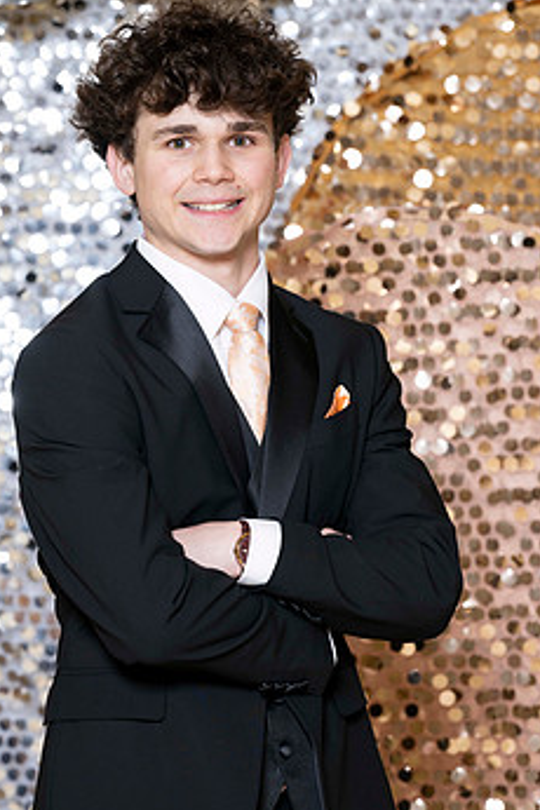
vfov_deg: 9.3
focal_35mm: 222
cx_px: 207
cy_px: 434
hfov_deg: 6.2
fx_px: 4995
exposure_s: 1/200
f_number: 5.6
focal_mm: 170
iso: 250
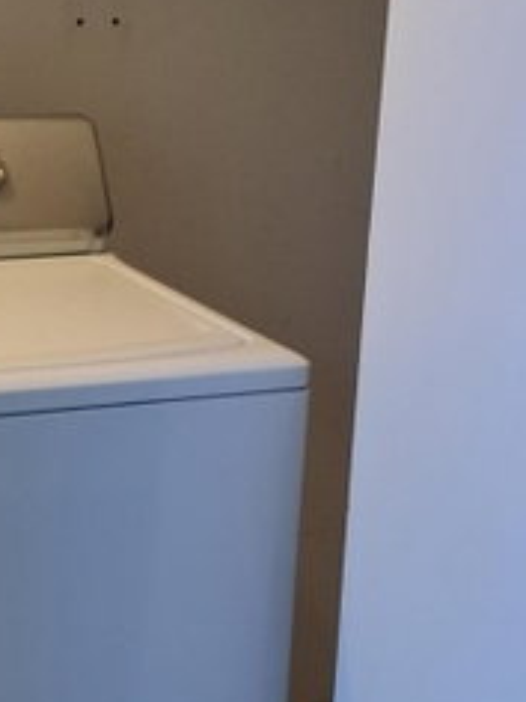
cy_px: 308
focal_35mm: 104
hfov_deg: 13.9
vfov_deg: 18.9
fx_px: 2107
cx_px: -42
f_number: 1.8
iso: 250
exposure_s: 1/33
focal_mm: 5.54
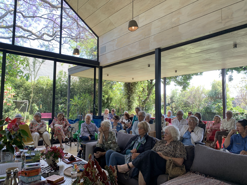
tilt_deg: +3.1
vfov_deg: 53.1
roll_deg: -0.6
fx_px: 186
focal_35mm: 26
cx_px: 124
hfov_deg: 67.3
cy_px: 92
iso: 32
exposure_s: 1/121
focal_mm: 4.25
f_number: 1.8
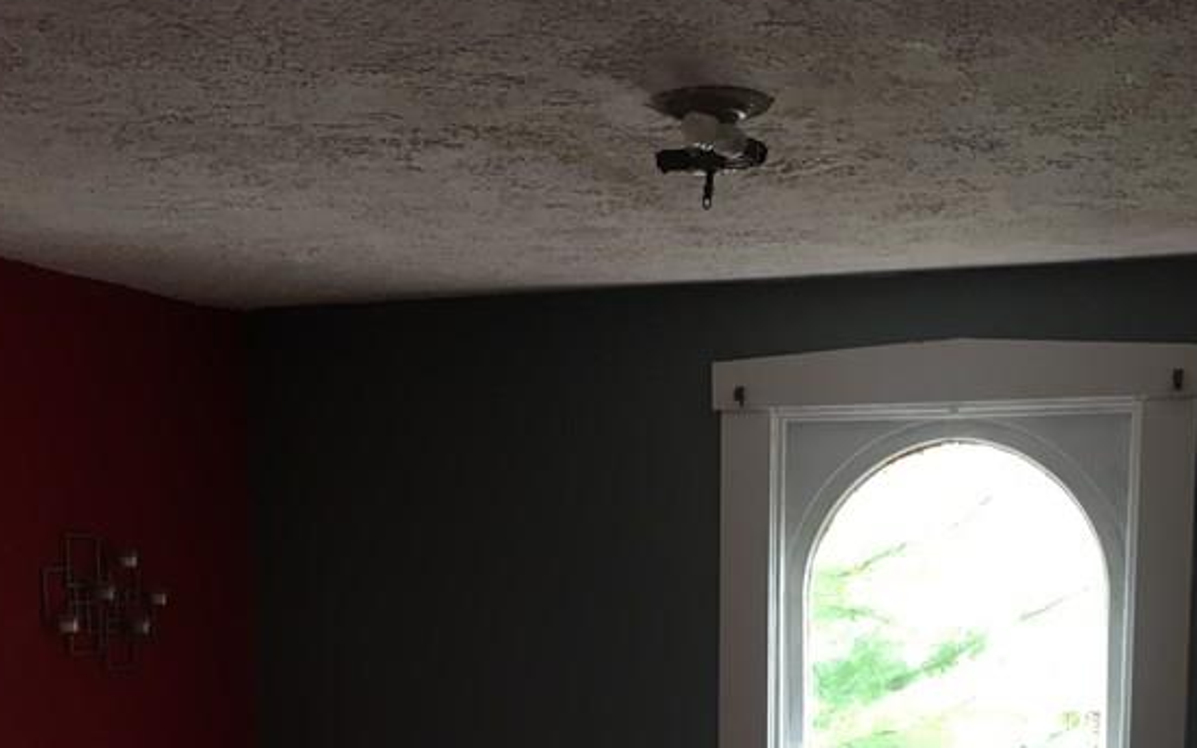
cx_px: 664
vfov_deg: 21.7
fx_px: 1859
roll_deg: -2.2
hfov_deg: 35.6
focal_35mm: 57
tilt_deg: -7.0
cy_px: 800
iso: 64
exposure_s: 1/30
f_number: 2.2
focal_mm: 4.15
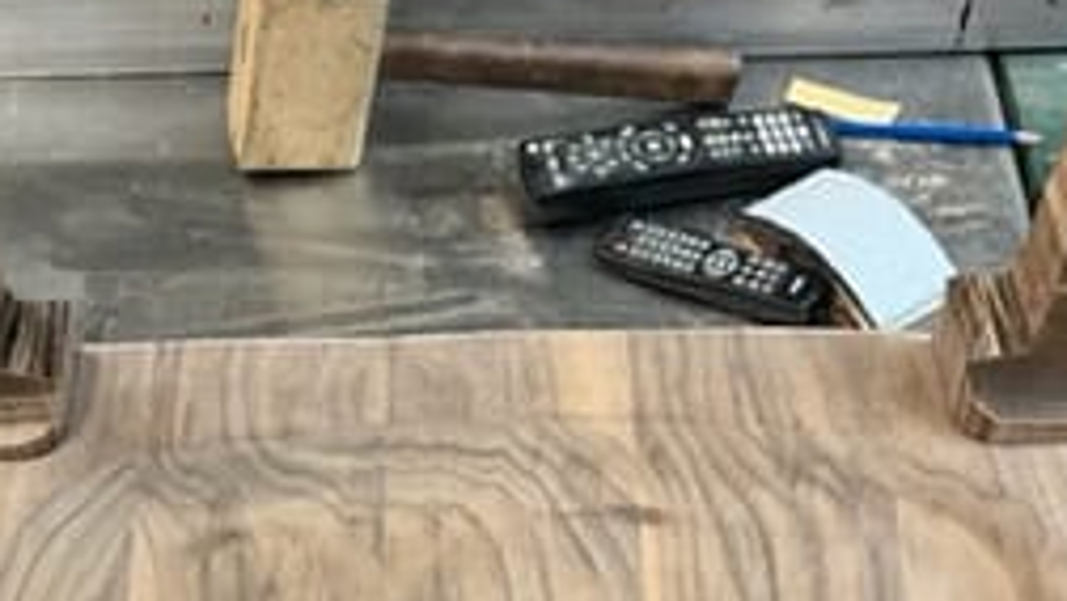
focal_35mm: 72
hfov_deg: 29.3
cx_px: 457
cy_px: 842
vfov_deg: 15.7
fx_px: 2038
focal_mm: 5.7
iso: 125
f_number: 1.5
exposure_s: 1/60
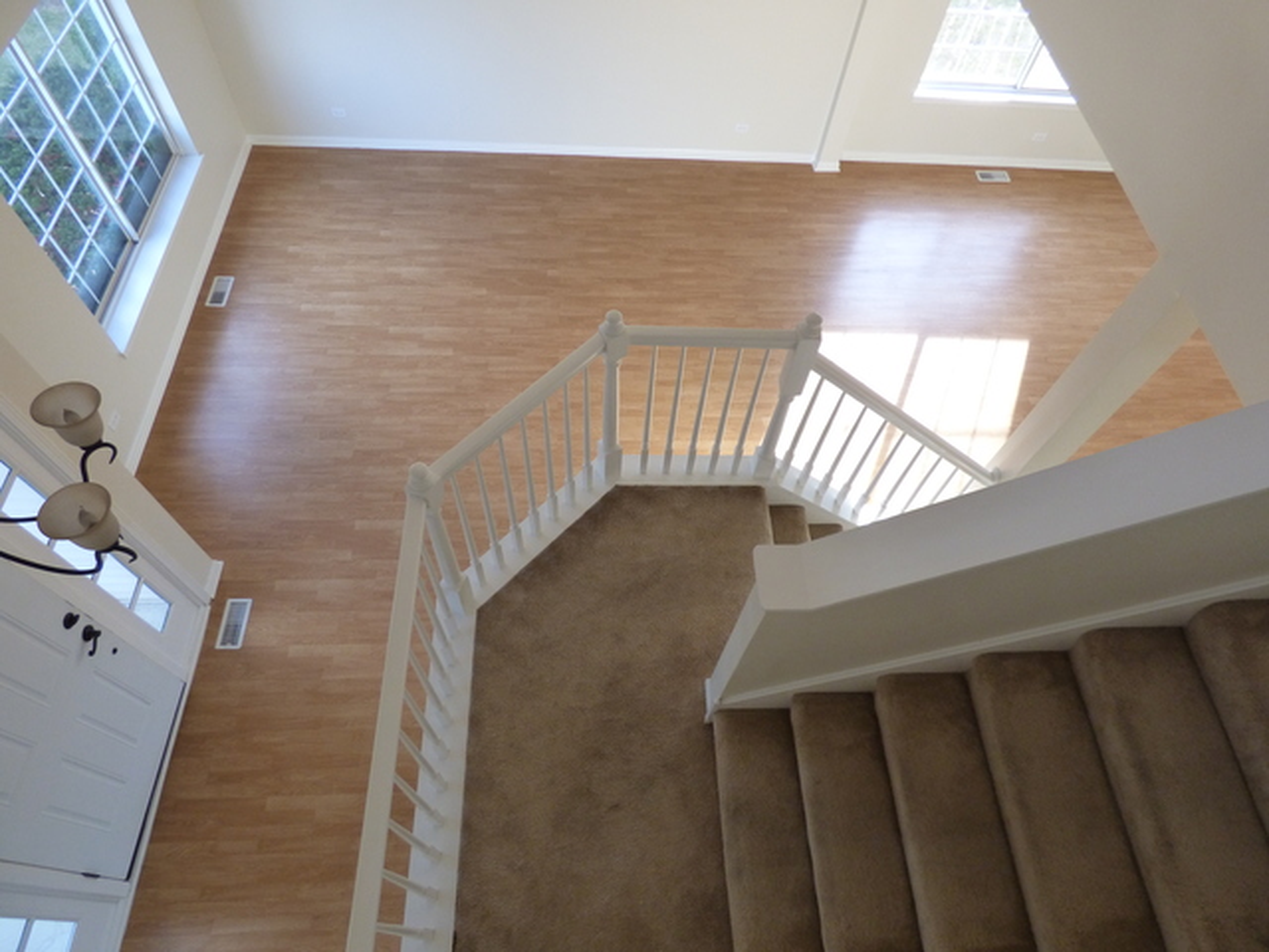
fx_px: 733
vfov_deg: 66.0
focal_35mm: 20
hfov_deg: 81.7
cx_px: 634
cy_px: 476
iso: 250
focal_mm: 3.58
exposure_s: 1/60
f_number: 2.8
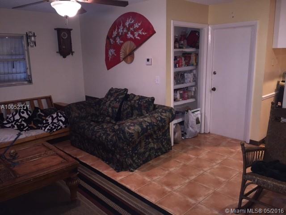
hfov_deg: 61.7
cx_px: 143
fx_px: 240
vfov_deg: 48.2
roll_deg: +0.2
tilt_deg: -12.2
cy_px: 108
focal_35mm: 29
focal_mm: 4.15
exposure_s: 1/16
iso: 160
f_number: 2.2
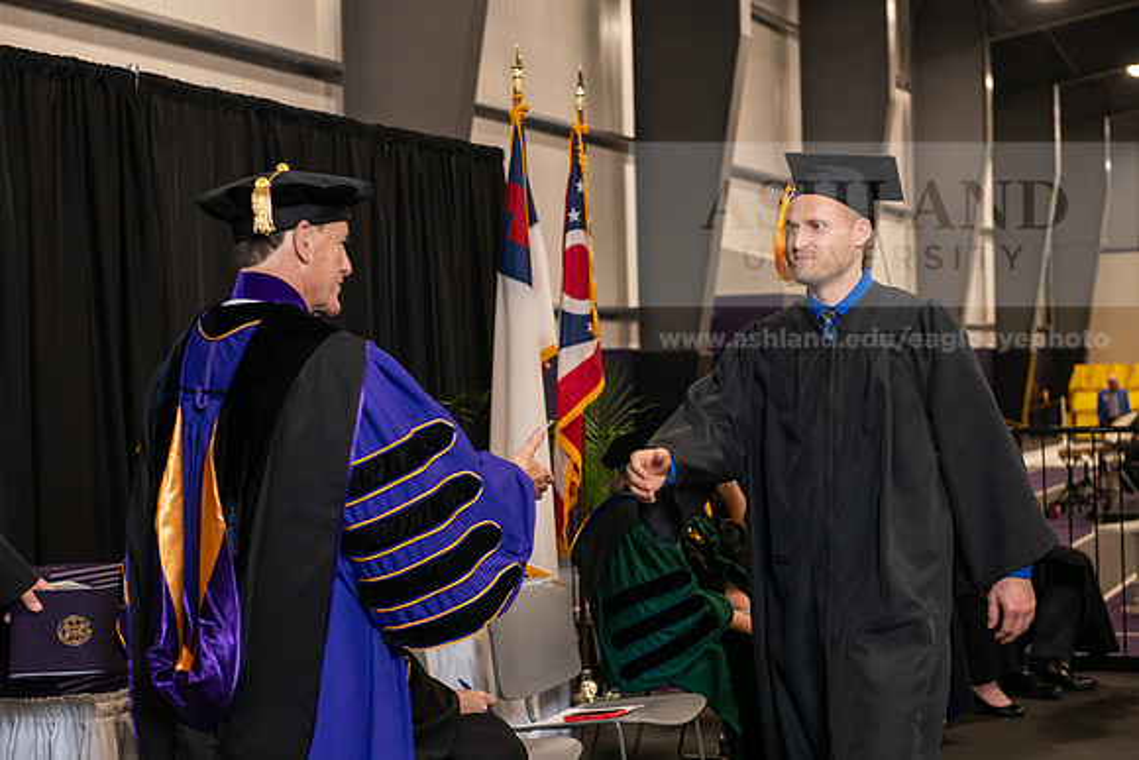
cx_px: 570
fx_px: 2215
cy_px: 380
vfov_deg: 19.5
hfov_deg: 28.8
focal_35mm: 70
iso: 1600
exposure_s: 1/125
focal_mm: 70
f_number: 5
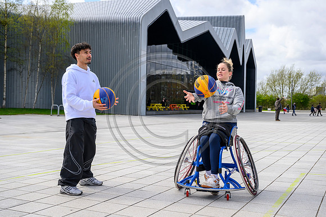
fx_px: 371
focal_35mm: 41
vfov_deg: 32.6
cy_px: 108
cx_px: 163
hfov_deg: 47.4
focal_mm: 41
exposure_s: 1/2000
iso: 500
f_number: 5
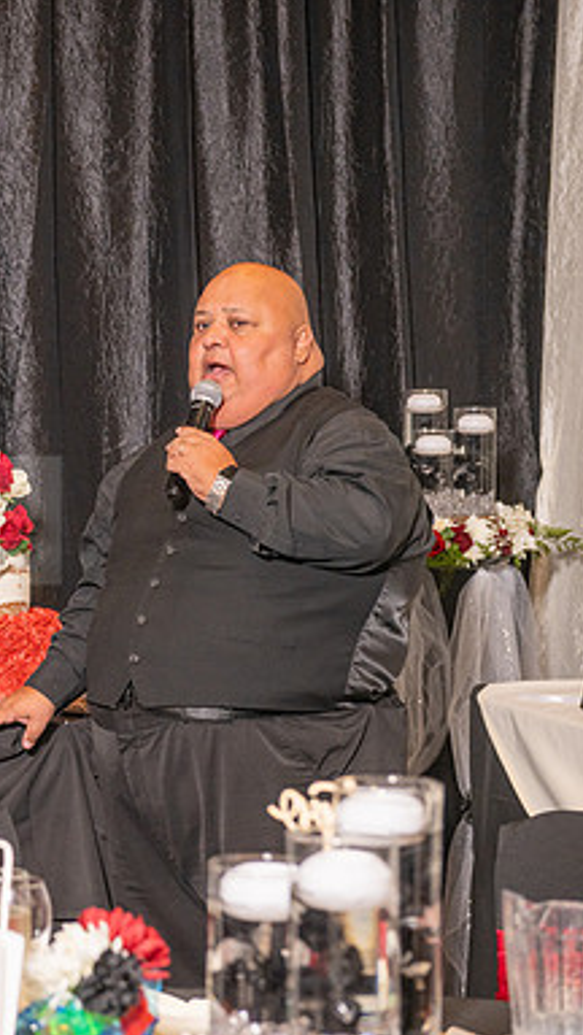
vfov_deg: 19.3
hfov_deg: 10.7
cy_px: 520
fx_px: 3045
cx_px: -167
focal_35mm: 111
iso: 800
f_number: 5
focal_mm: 70
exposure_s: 1/200
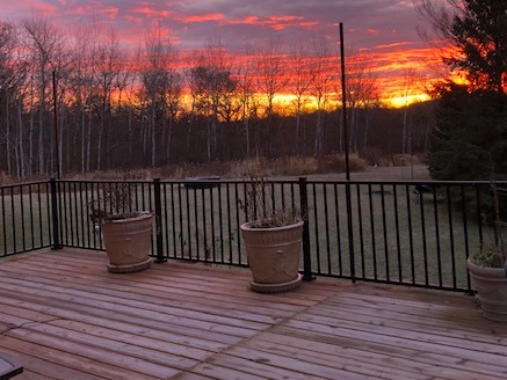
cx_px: 305
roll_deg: +3.4
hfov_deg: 45.5
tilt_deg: -1.9
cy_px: 125
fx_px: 601
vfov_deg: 34.8
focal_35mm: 41
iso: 200
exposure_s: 1/60
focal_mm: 3.99
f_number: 1.8
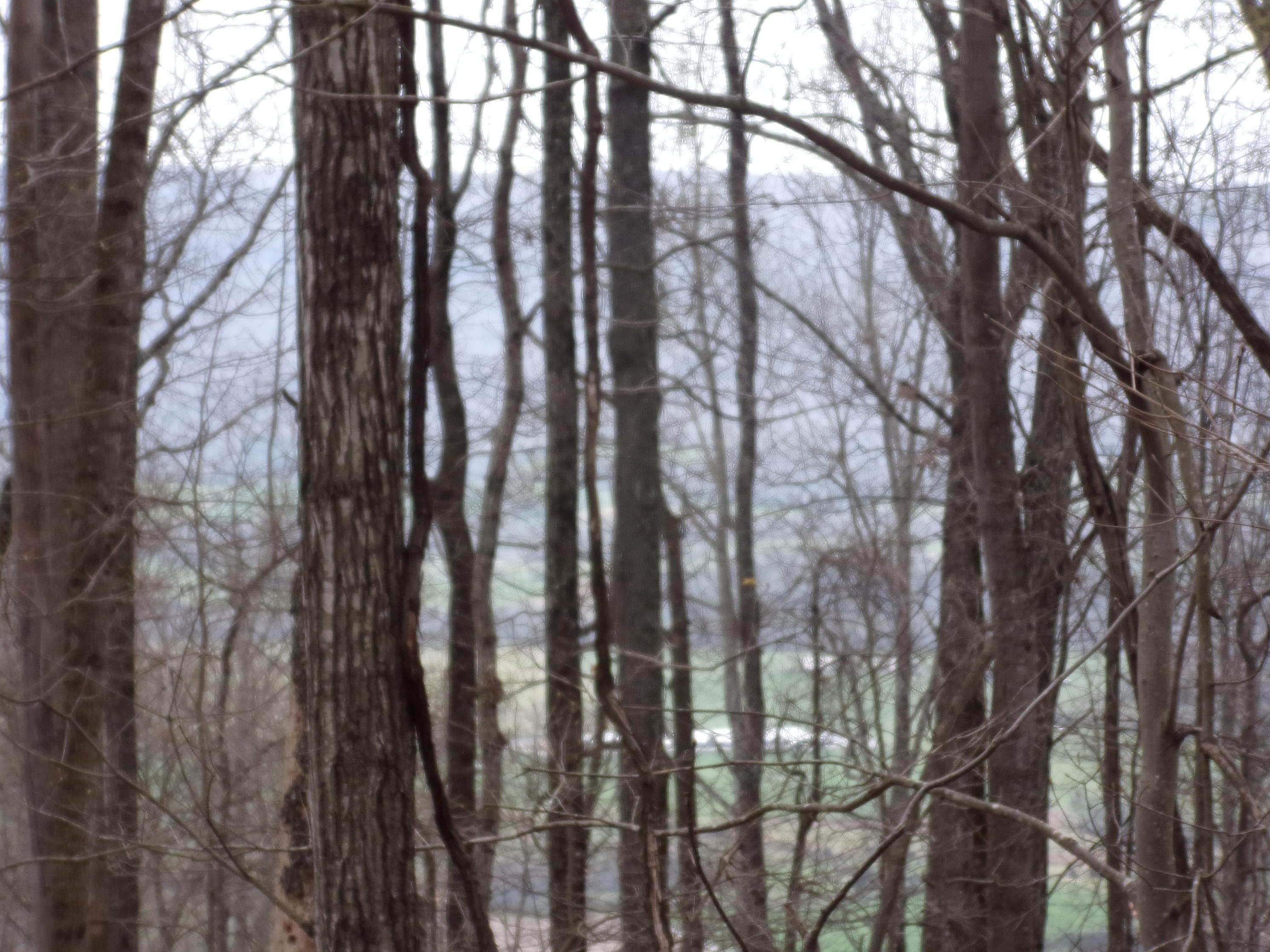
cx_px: 632
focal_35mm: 134
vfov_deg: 11.1
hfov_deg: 14.7
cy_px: 475
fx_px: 4916
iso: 80
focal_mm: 23.8
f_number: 5.5
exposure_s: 1/120
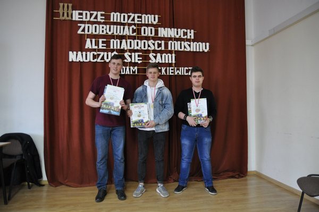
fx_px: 425
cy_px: 106
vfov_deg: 28.0
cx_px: 160
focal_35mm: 48
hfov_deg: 41.1
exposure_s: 1/30
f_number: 2.8
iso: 800
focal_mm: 32
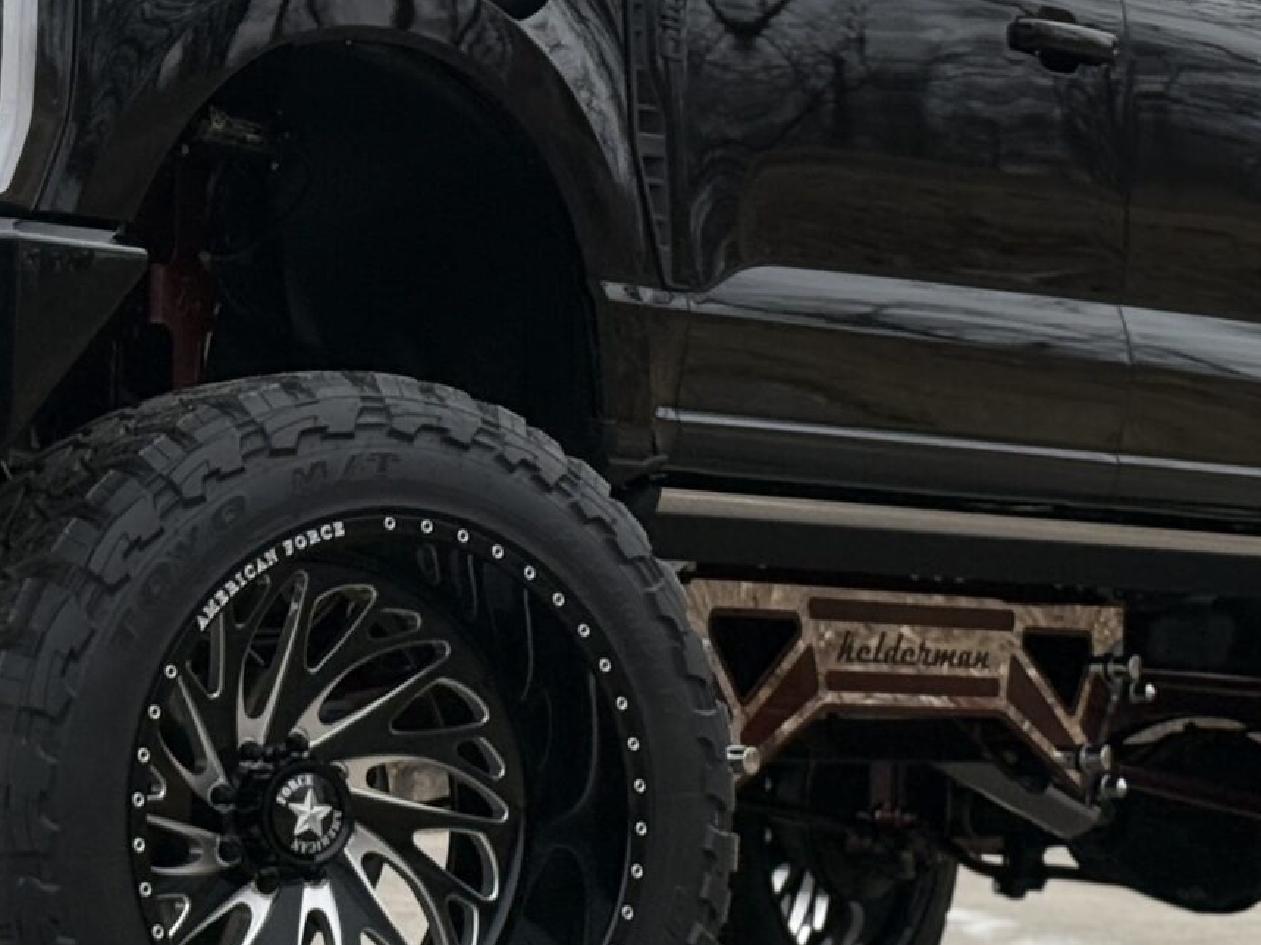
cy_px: 214
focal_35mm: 143
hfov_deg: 13.7
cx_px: 298
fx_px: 5209
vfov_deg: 10.3
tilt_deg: +7.3
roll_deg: +0.0
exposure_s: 1/3378
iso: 64
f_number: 1.78
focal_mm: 6.76
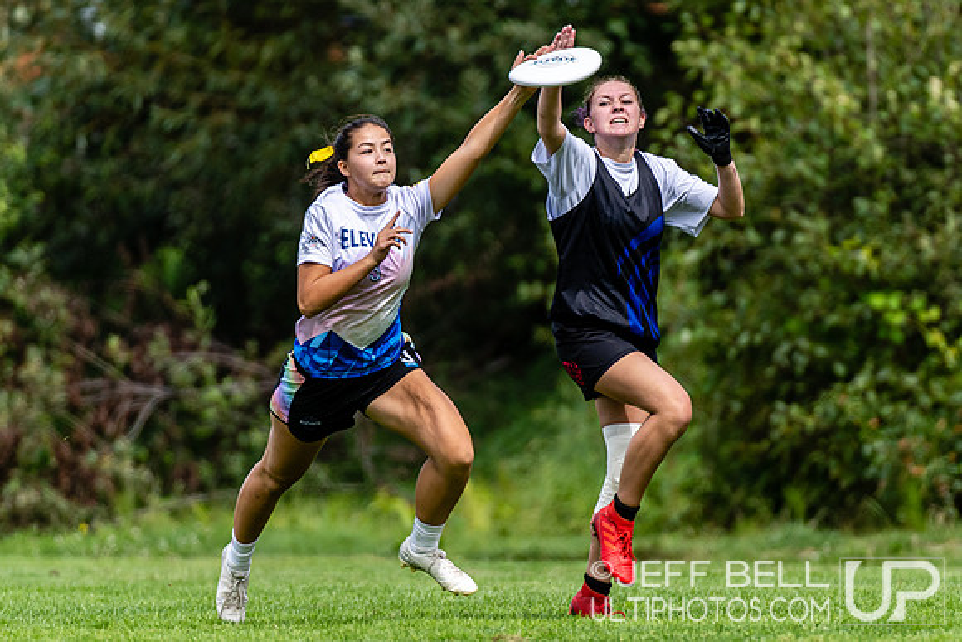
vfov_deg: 1.5
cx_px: 554
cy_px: 347
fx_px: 23877
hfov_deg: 2.3
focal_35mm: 893
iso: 200
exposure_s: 1/1250
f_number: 4
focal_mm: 400
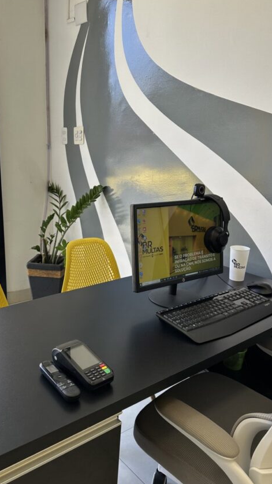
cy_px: 254
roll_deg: -1.7
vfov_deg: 64.3
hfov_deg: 38.6
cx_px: 94
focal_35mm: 30
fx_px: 385
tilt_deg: -16.4
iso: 80
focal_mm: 6.86
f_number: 1.78
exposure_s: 1/301
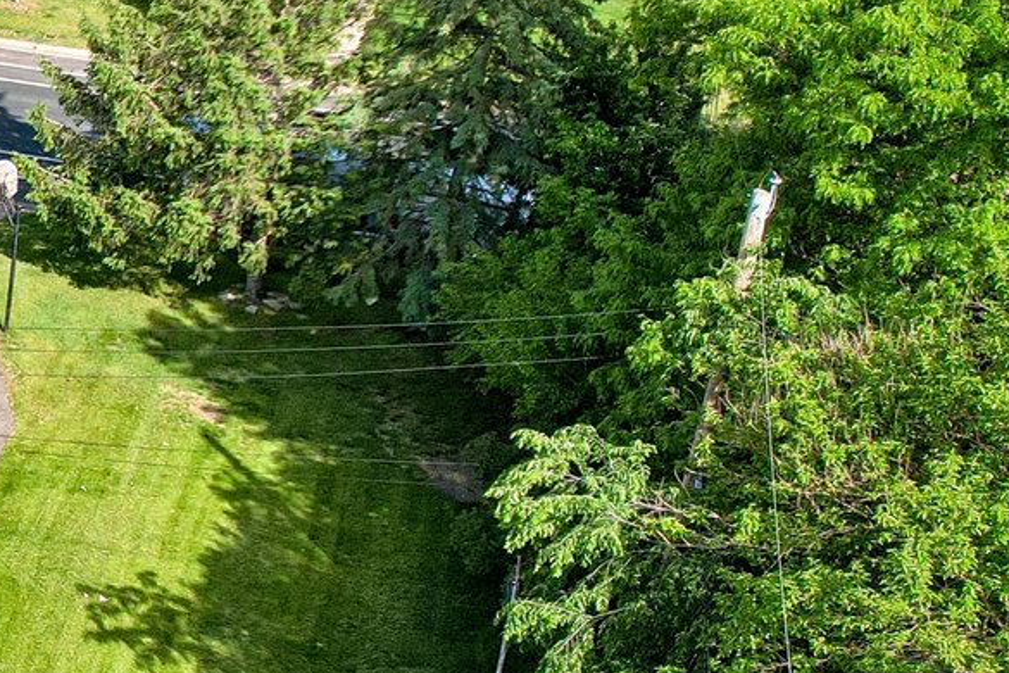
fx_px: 2158
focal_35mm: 77
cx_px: -576
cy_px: 317
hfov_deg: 21.4
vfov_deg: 17.7
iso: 110
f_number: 2.8
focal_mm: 8.4
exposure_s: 1/1600
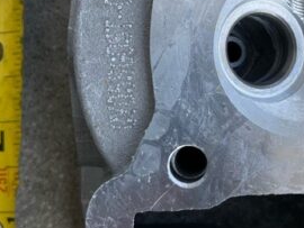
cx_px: 266
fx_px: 677
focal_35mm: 77
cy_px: 73
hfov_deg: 24.7
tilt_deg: -89.0
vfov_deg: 19.1
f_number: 1.6
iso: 32
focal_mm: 5.1
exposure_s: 1/545
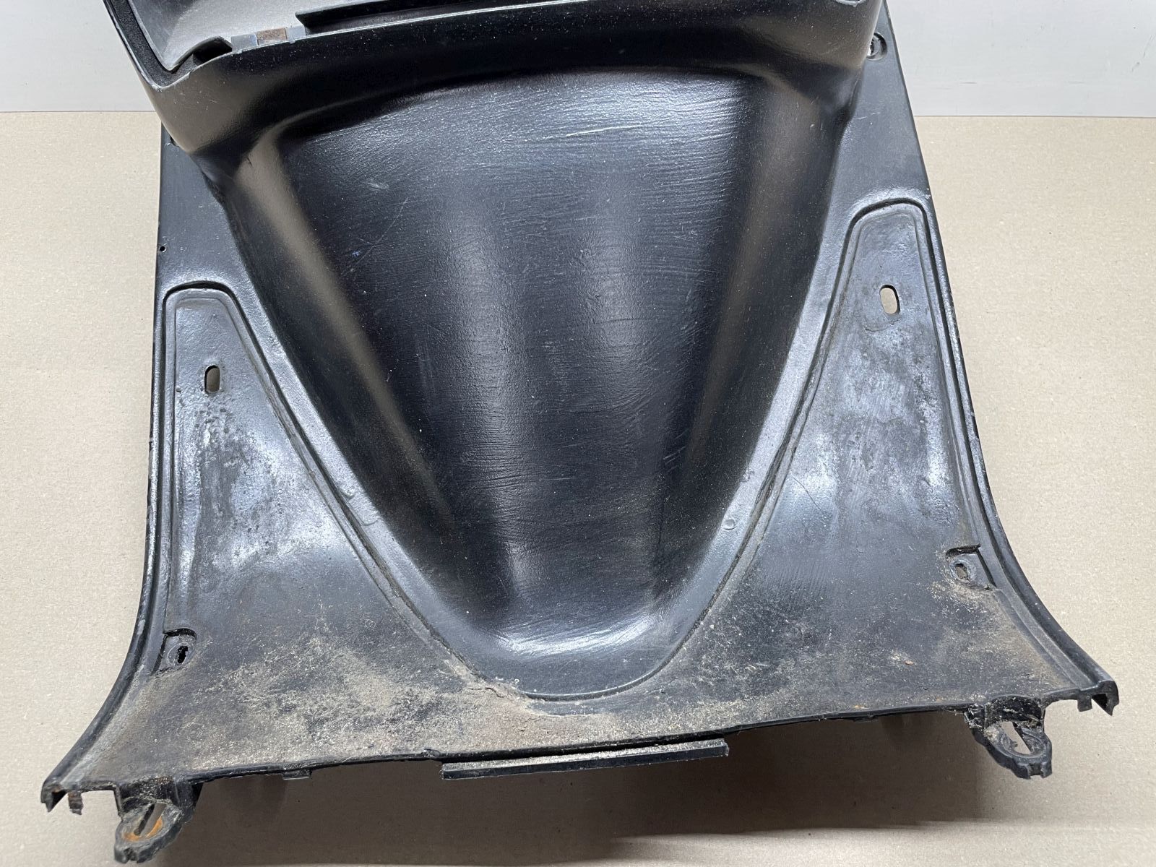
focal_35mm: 26
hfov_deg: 67.3
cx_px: 578
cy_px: 434
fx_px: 868
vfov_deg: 53.1
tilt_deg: -55.3
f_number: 1.6
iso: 64
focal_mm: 4.2
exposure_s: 1/50
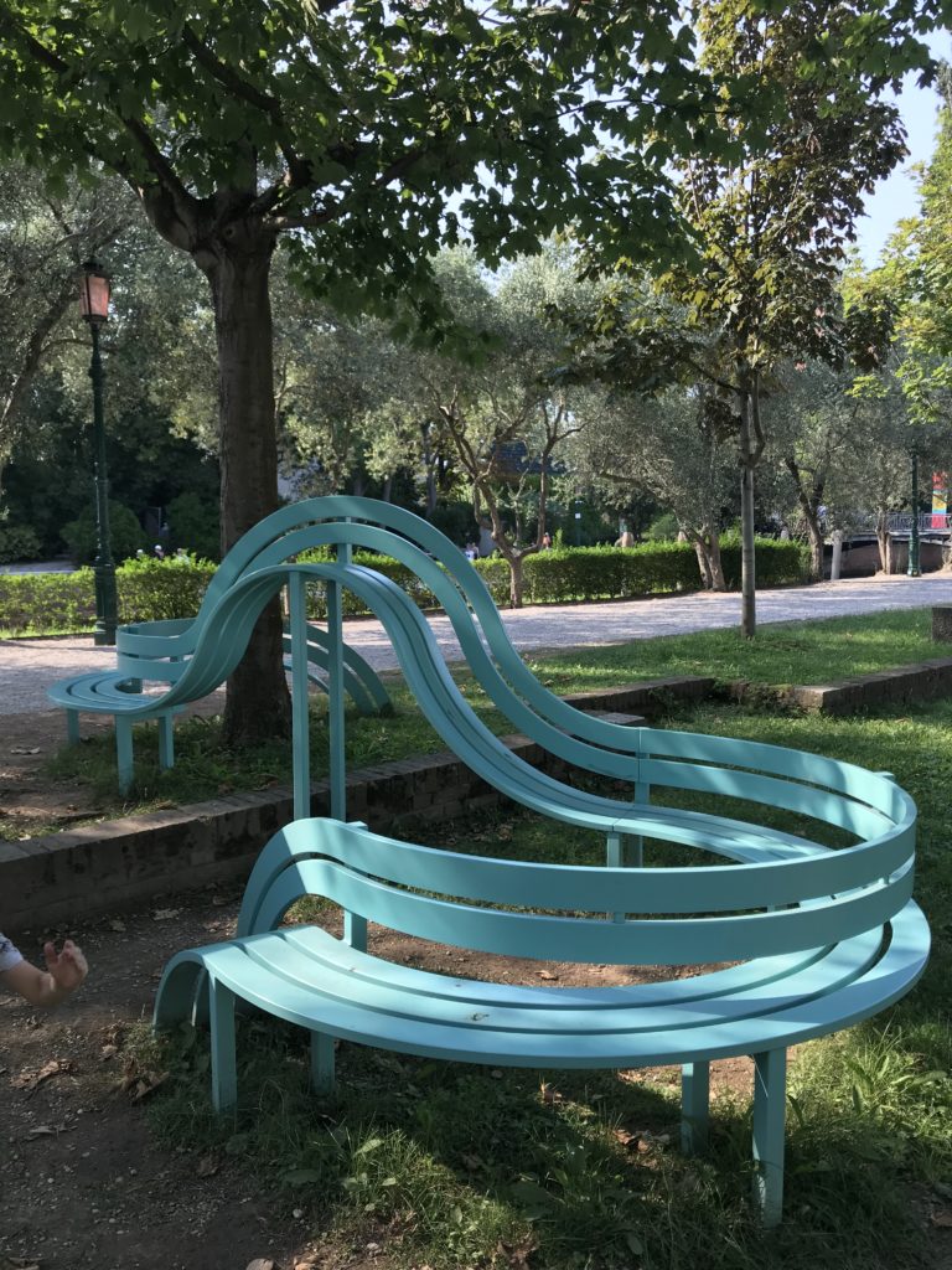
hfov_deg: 49.7
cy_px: 635
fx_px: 1027
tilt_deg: -5.1
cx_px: 476
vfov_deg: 63.4
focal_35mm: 28
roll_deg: +0.6
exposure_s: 1/439
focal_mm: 3.99
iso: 20
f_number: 1.8
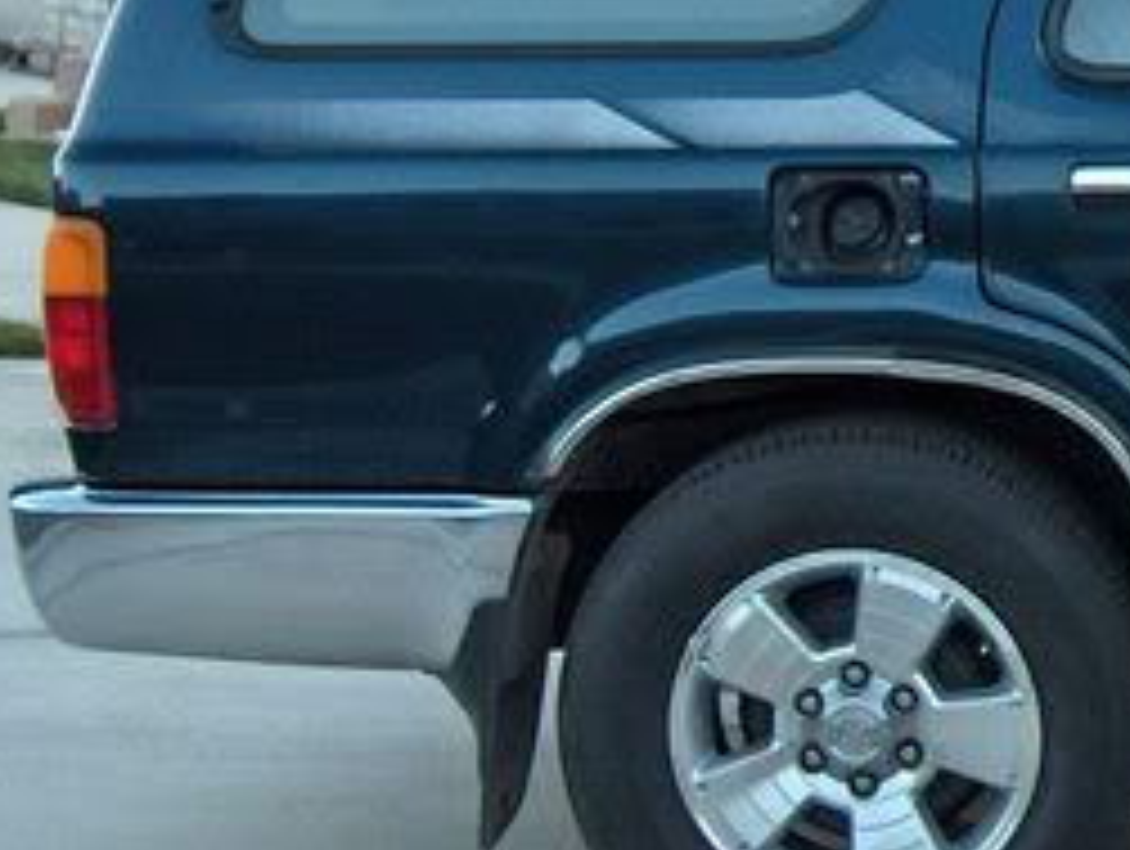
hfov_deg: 14.7
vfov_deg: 12.0
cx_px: 1700
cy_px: 234
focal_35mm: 124
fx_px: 4054
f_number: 2.8
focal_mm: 8
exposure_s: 1/124
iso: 169
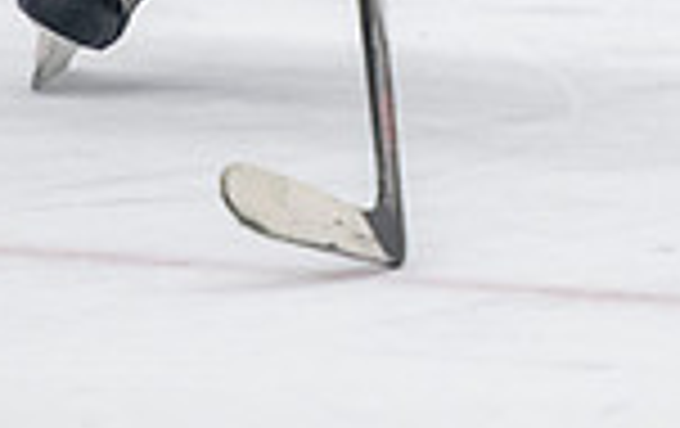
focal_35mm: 873
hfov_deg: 2.4
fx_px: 16209
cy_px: -396
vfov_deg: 1.5
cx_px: 539
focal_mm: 185
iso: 3200
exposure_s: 1/640
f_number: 3.2
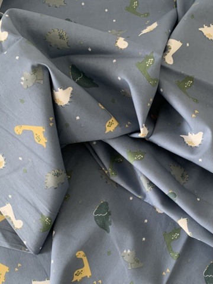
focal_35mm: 26
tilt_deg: -77.9
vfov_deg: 67.3
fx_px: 213
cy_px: 142
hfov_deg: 53.1
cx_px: 106
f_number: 1.8
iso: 200
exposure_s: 1/60
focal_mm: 4.25
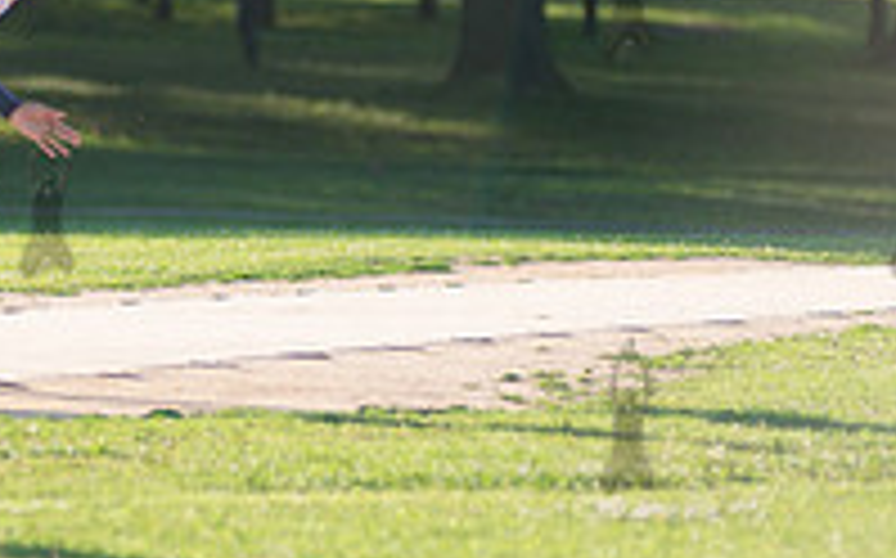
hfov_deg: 4.2
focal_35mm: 505
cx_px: 45
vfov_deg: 2.6
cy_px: 196
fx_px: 12321
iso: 400
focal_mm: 170
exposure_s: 1/3200
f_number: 2.8
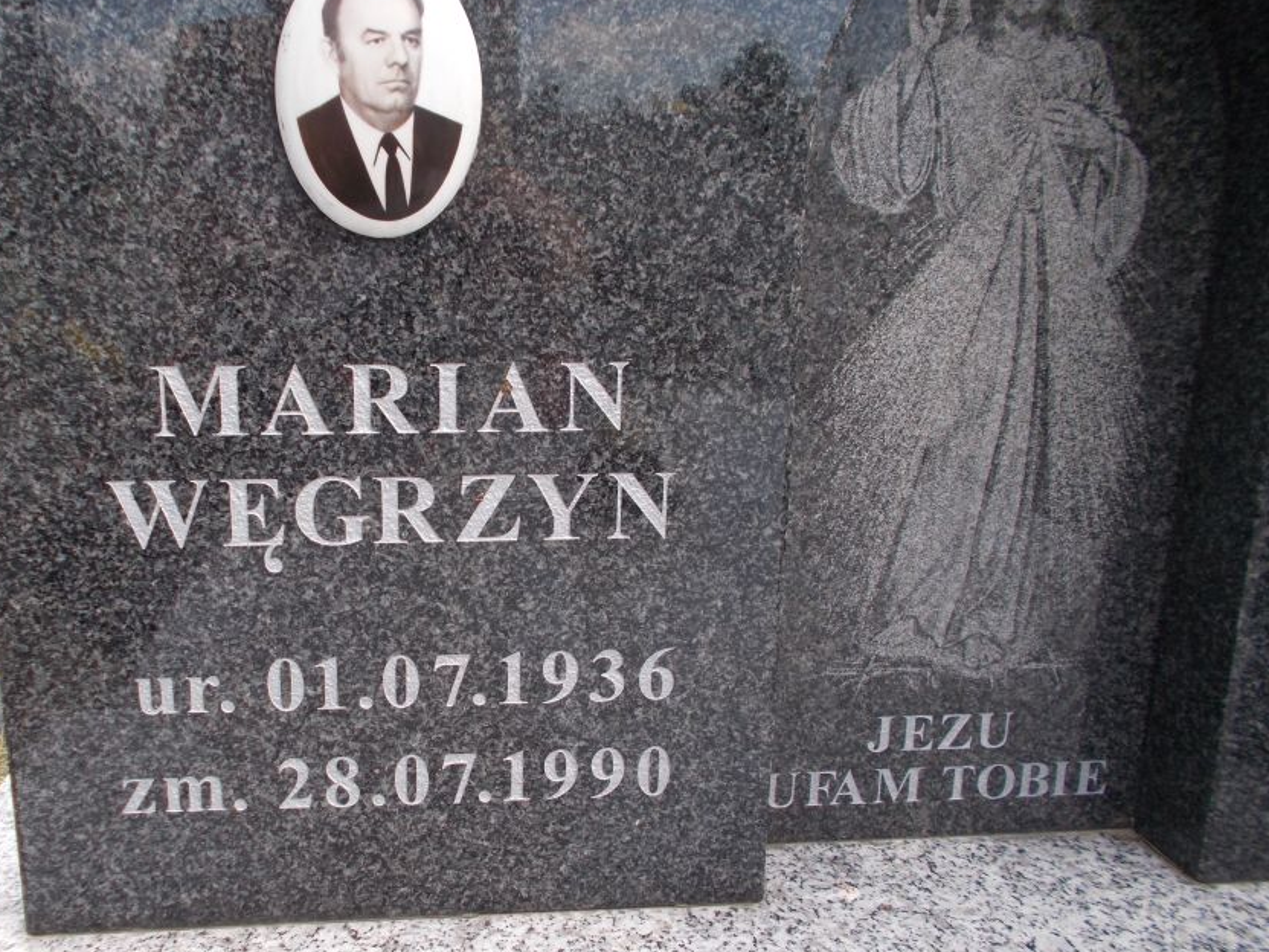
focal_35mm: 32
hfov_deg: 56.3
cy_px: 537
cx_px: 491
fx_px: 1173
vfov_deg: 44.1
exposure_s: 1/320
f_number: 3.2
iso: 80
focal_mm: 4.6
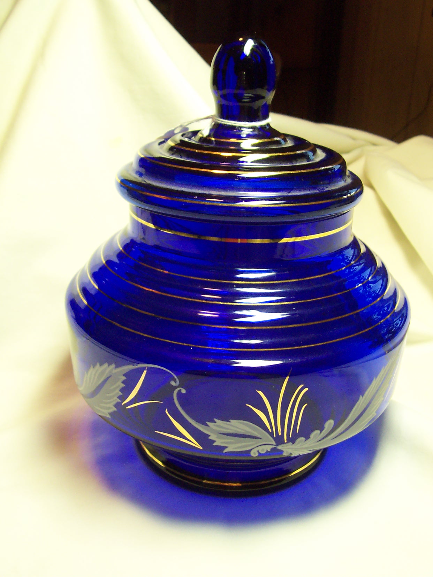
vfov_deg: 50.1
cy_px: 288
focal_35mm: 37
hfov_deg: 38.7
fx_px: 617
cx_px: 216
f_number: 2.8
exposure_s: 1/30
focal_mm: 5.6
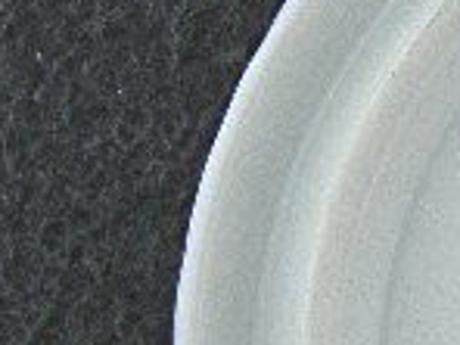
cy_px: 401
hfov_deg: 13.4
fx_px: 1728
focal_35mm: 130
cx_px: 867
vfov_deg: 11.2
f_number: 3.5
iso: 200
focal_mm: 5.4
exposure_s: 1/3.7
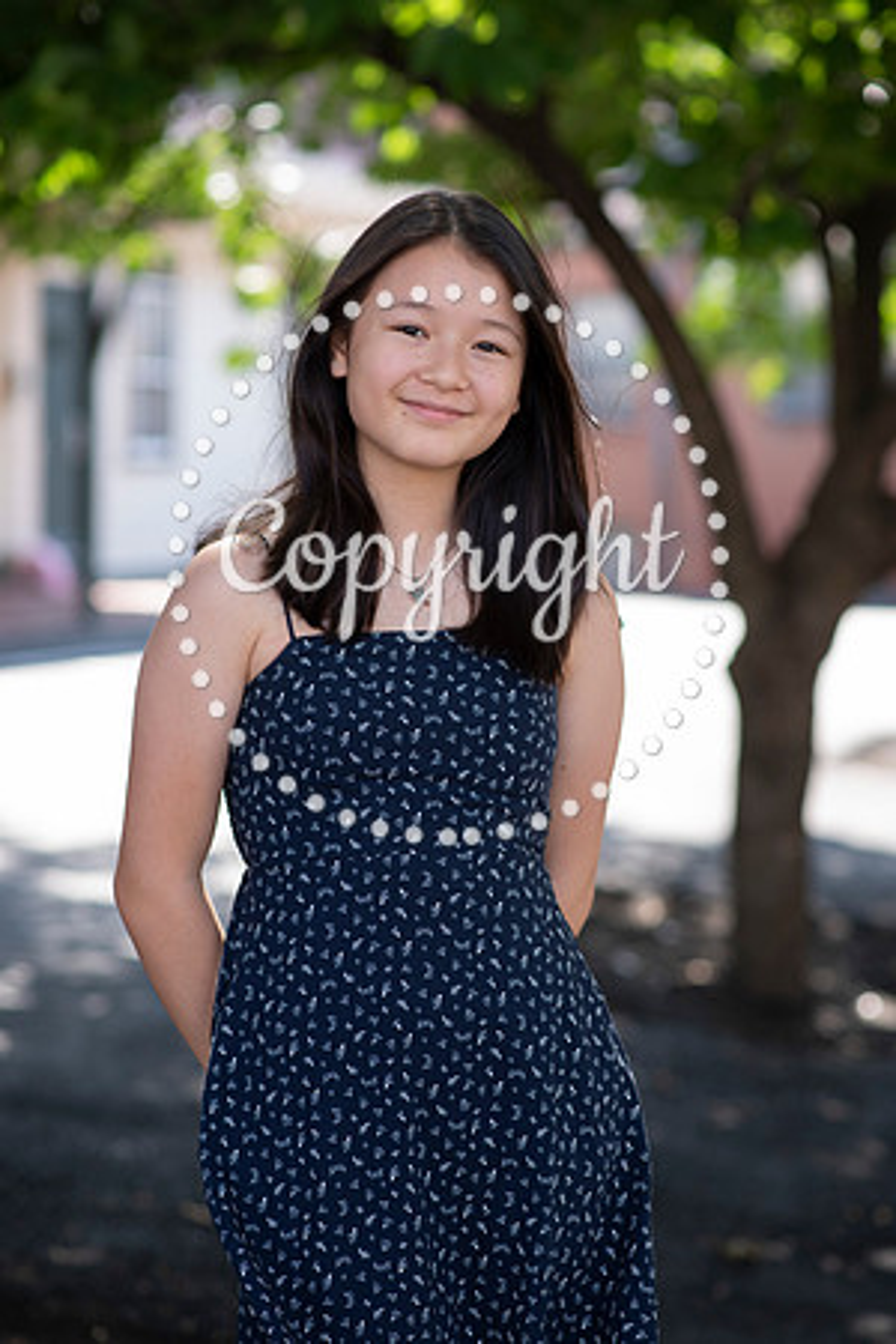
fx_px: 3173
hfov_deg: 16.1
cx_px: 448
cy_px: 672
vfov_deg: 23.9
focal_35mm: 85
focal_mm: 85
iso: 200
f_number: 2.8
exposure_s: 1/320
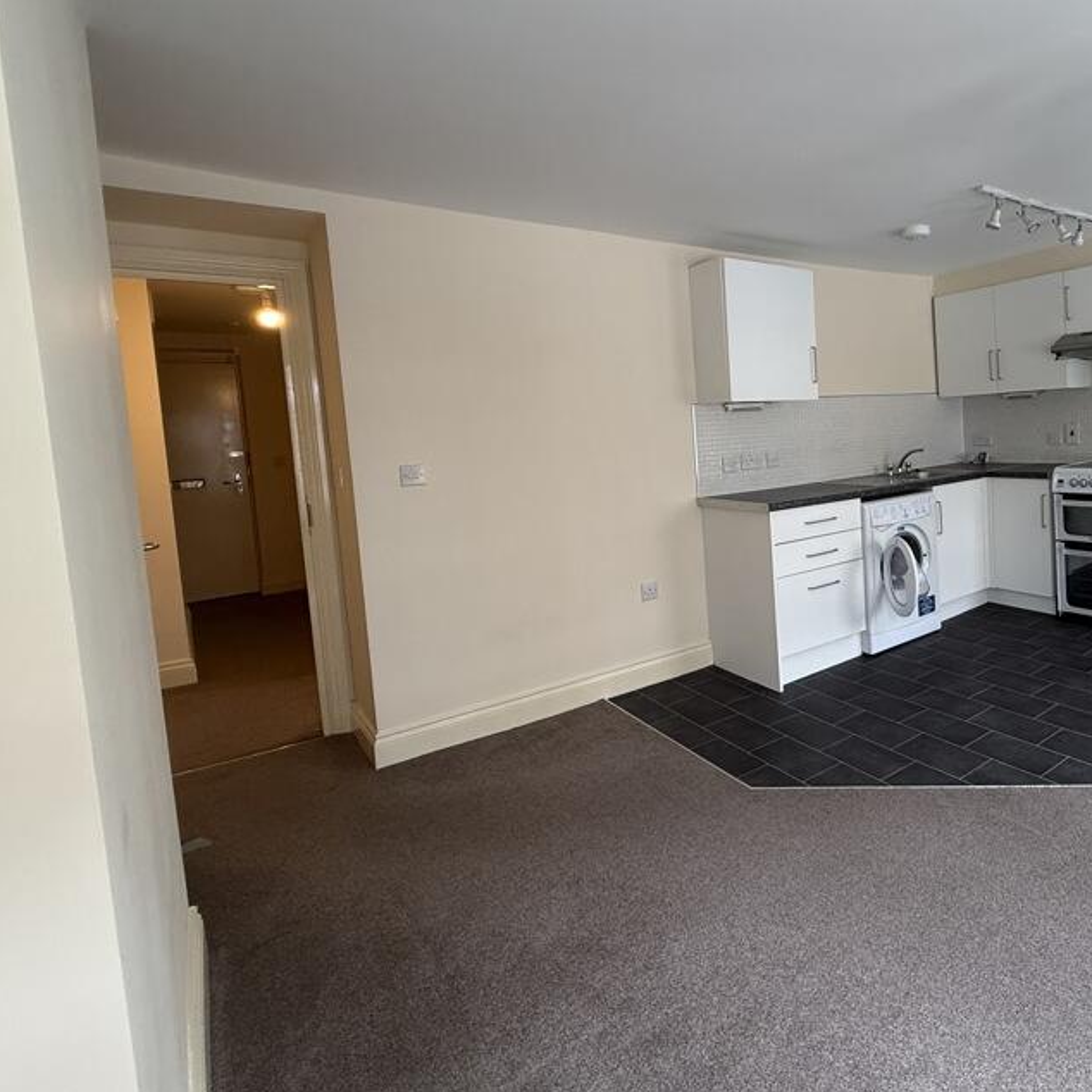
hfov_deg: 69.8
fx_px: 714
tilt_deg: -4.1
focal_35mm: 20
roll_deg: +3.2
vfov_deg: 74.4
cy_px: 465
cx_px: 822
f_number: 2.2
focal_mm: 2.22
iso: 250
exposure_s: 1/99
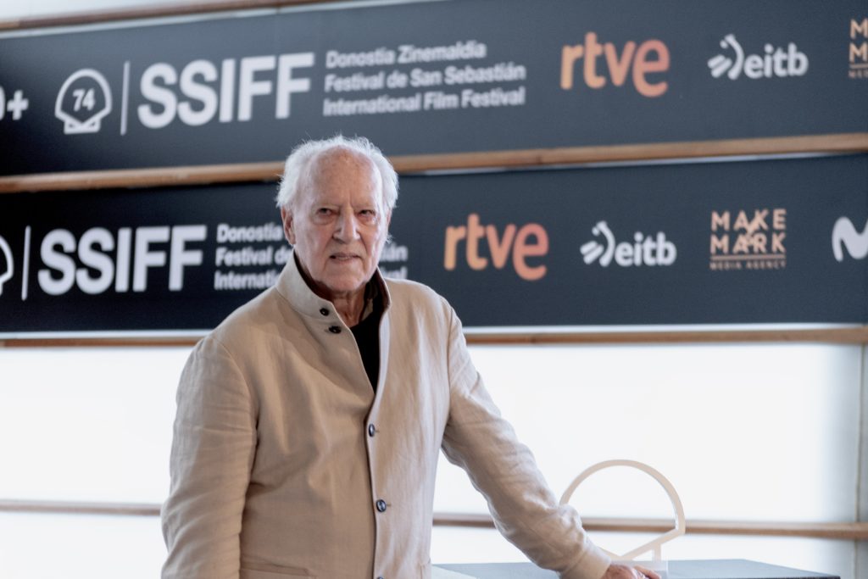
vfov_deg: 9.3
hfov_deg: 14.0
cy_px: 290
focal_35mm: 147
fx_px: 3545
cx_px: 434
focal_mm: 98
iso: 640
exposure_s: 1/250
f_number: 4.5
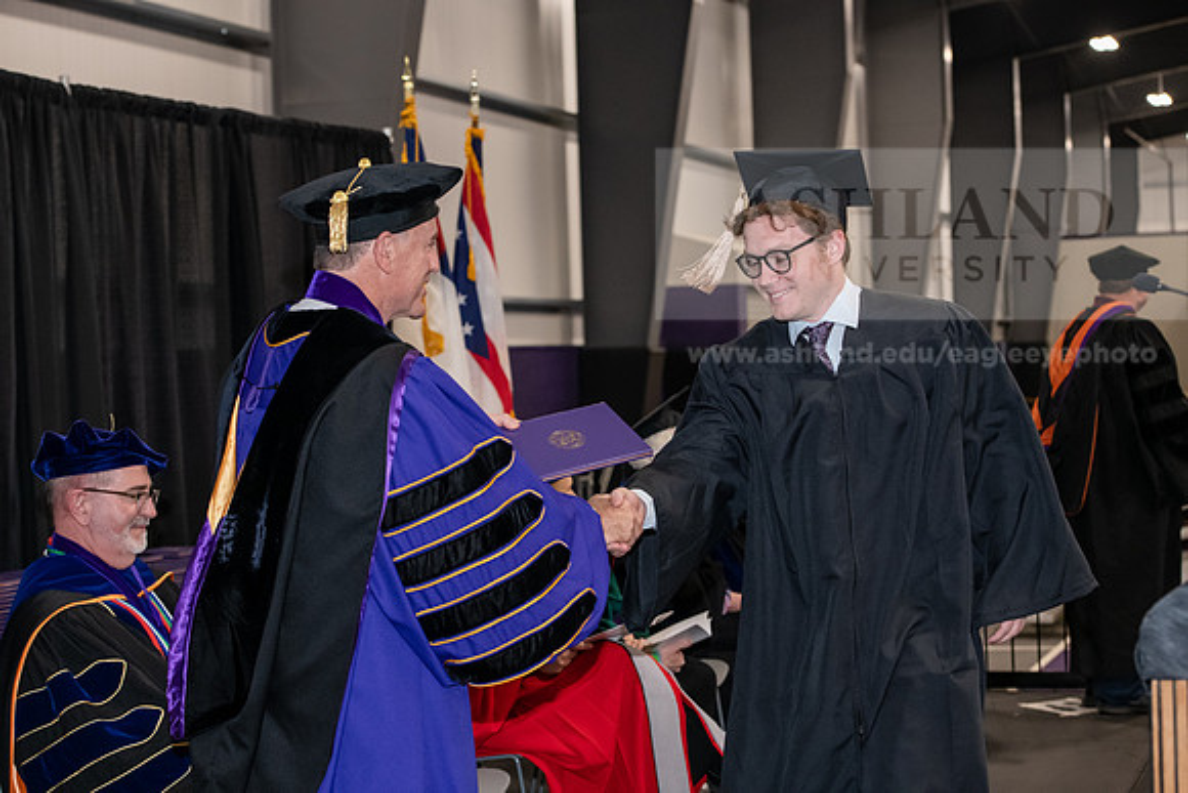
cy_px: 396
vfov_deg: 19.5
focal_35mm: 70
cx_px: 594
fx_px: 2310
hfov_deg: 28.8
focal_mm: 70
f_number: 5
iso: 2500
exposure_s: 1/200
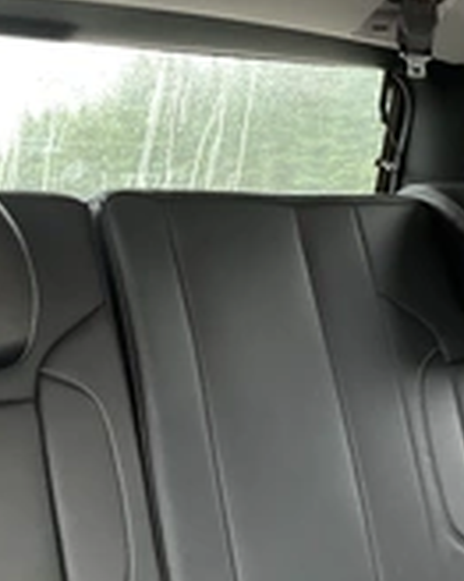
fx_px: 1186
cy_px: 347
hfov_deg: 22.1
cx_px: 262
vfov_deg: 27.5
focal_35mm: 69
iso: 320
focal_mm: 3
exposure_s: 1/54
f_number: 1.8
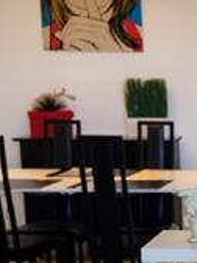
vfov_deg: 18.5
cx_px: 361
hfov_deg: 12.7
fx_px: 797
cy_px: 222
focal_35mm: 105
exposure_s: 1/120
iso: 100
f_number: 1.8
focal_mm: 5.4
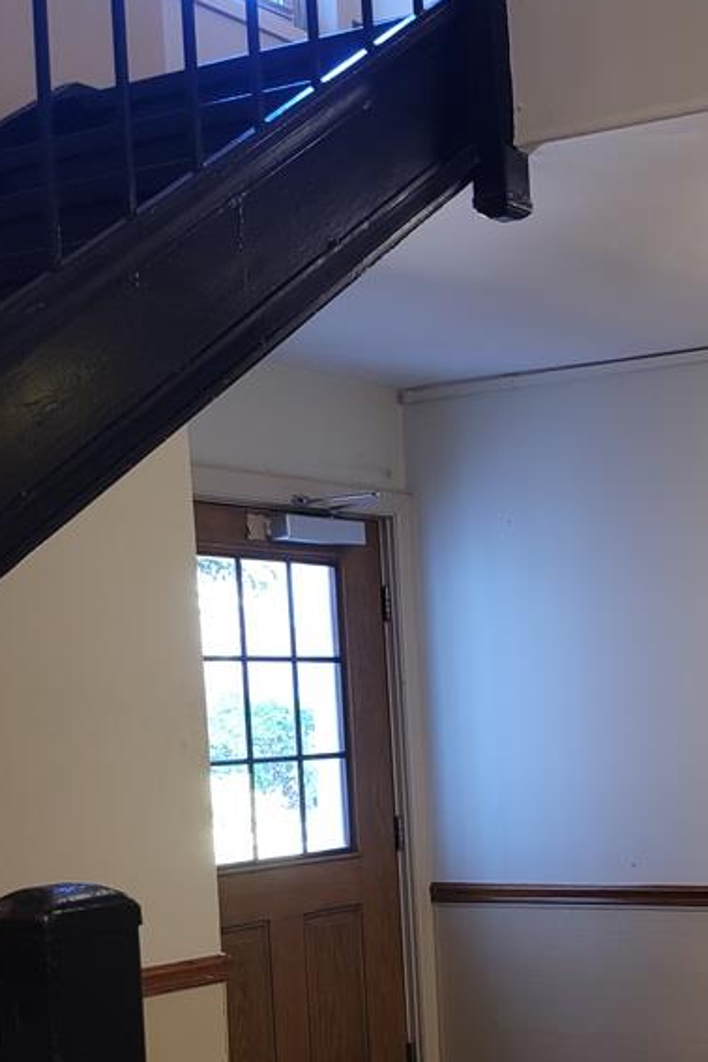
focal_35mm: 55
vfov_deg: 35.4
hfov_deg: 21.0
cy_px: 796
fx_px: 1622
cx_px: 1053
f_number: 1.8
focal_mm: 7
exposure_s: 1/40
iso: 320
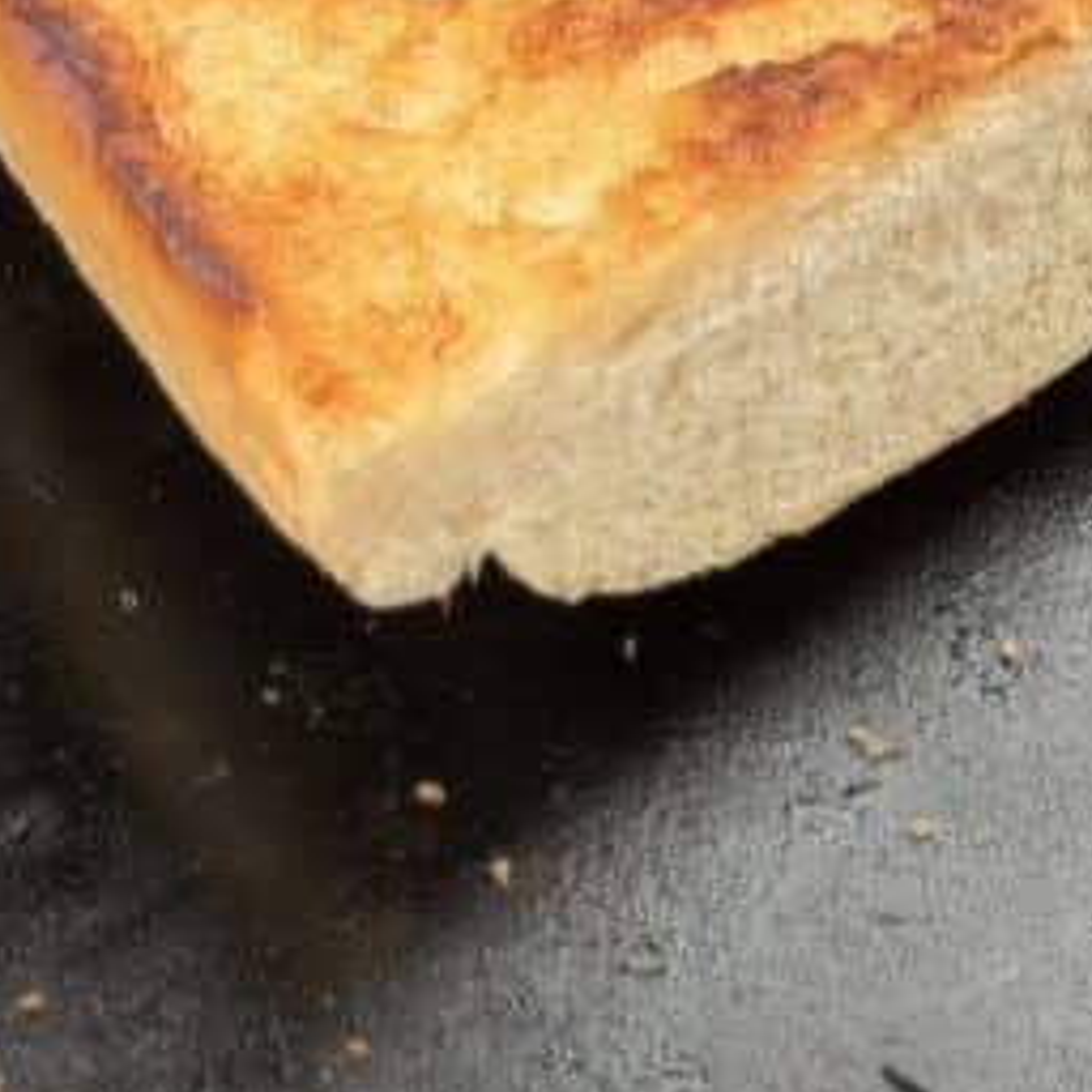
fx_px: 6067
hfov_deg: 10.2
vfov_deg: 9.8
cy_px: -793
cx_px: 917
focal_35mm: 170
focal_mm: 6.76
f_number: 1.78
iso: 64
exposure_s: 1/810
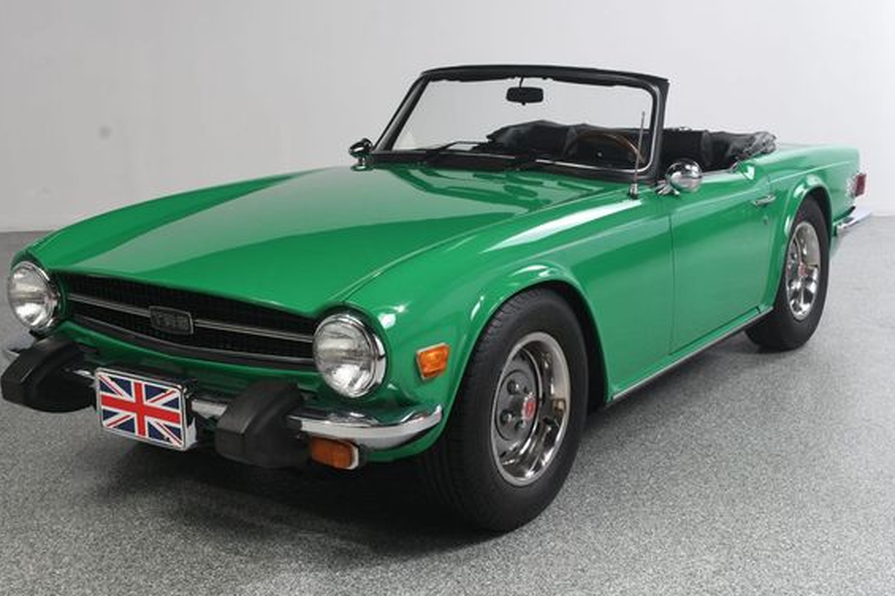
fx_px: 1267
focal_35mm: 51
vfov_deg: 26.4
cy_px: 284
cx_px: 451
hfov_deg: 38.9
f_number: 10
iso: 100
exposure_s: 1/160
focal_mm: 30
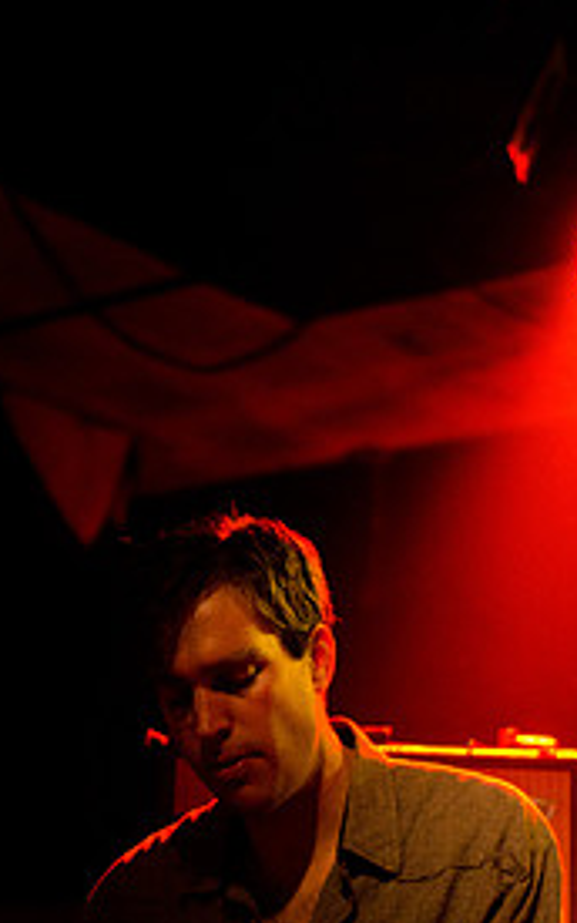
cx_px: 288
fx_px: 1886
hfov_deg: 17.4
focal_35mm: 75
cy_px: 601
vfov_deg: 27.4
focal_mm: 30
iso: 1600
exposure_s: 1/160
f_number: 1.8
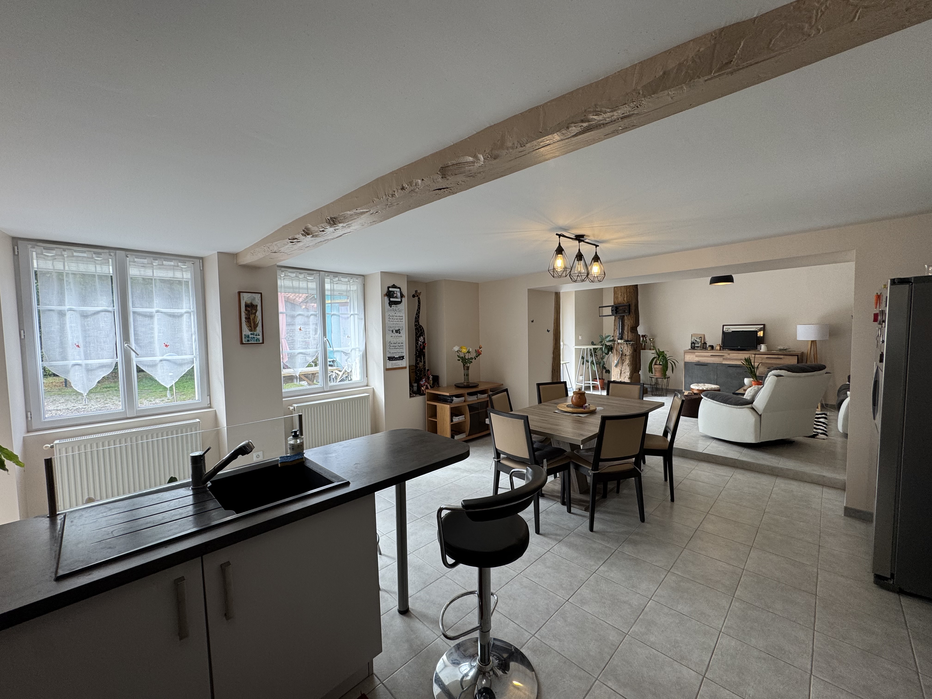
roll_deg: +1.6
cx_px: 466
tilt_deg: -2.2
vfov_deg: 85.7
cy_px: 350
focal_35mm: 14
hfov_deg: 102.1
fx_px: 377
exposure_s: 1/100
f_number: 2.2
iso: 64
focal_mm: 2.22
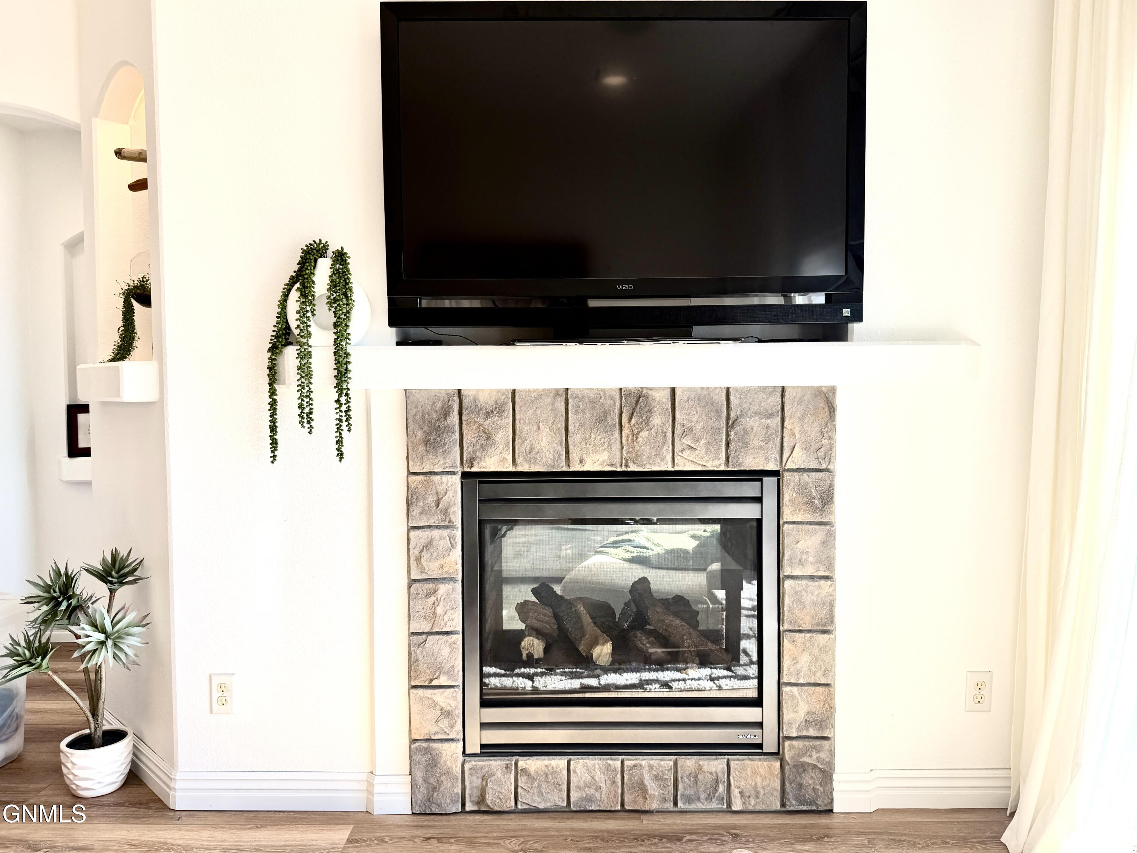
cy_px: 426
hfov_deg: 71.6
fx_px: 788
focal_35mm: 24
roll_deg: +0.8
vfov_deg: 56.8
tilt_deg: -3.0
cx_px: 568
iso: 80
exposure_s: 1/665
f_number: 1.78
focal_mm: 6.76
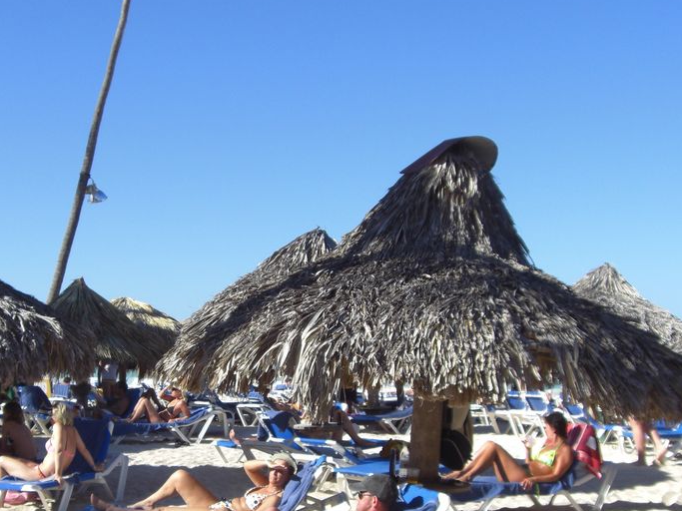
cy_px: 337
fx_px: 1123
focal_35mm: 57
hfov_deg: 33.6
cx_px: 254
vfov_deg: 25.5
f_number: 8
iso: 64
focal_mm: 6.2
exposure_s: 1/125
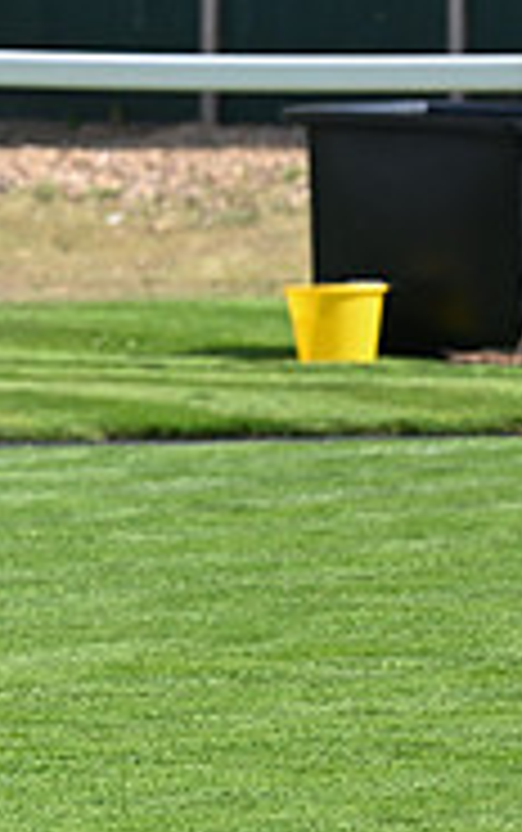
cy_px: 20
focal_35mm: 638
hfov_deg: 2.1
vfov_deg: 3.3
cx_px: -680
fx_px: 14488
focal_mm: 200
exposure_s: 1/1250
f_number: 5.6
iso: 400
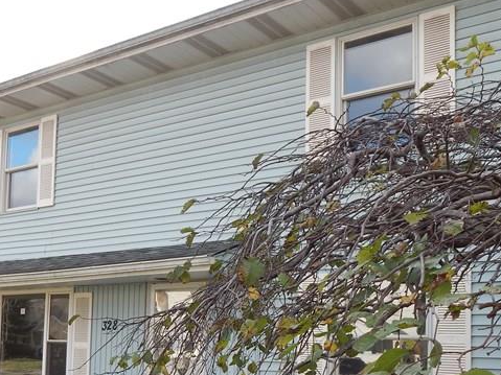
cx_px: 249
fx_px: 680
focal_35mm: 47
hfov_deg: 40.4
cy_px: 290
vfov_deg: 30.3
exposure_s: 1/400
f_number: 3
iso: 125
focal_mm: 4
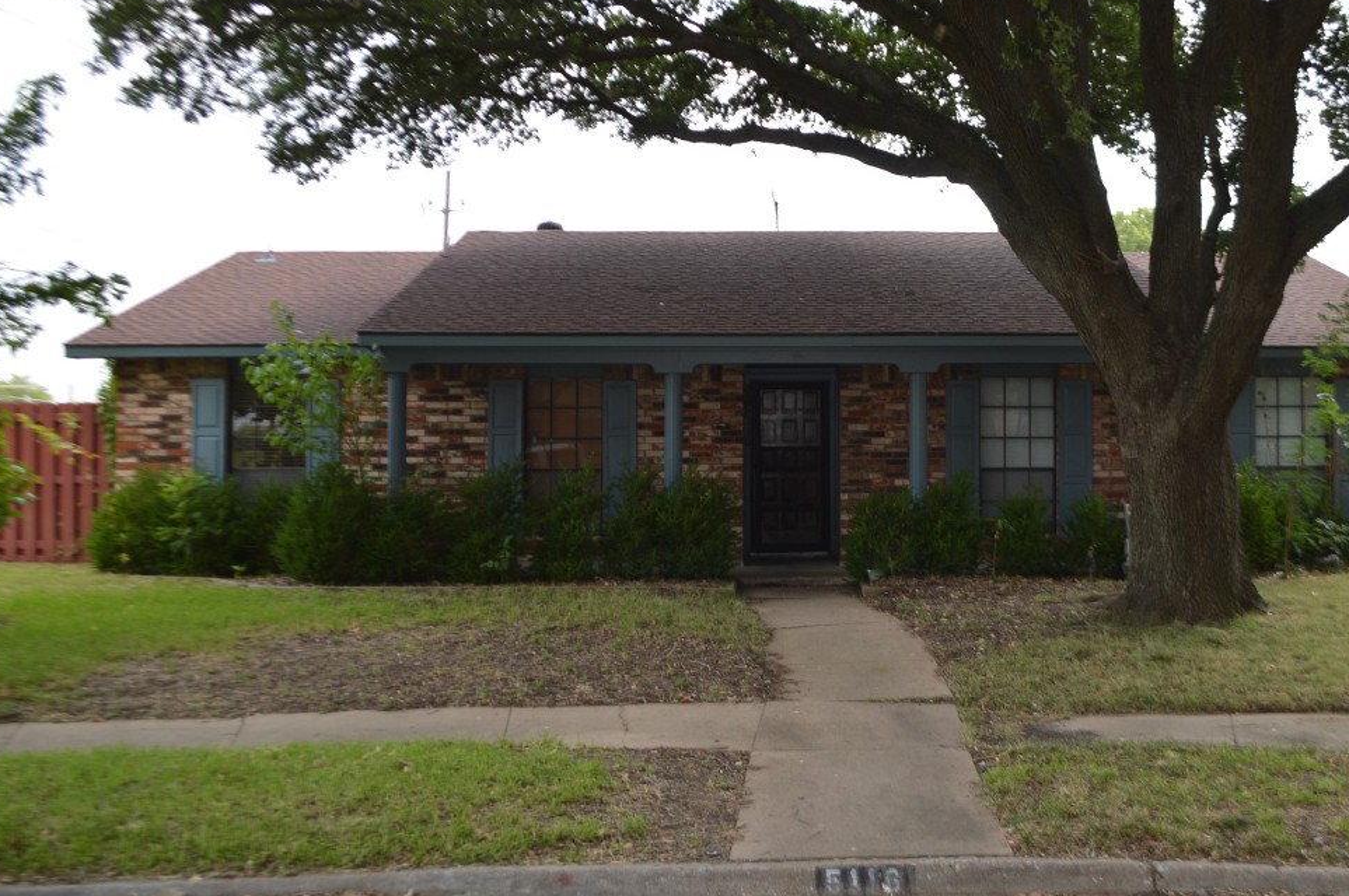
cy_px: 382
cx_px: 791
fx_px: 1348
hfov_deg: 52.9
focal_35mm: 36
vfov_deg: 36.7
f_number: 5
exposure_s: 1/200
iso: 100
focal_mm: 20
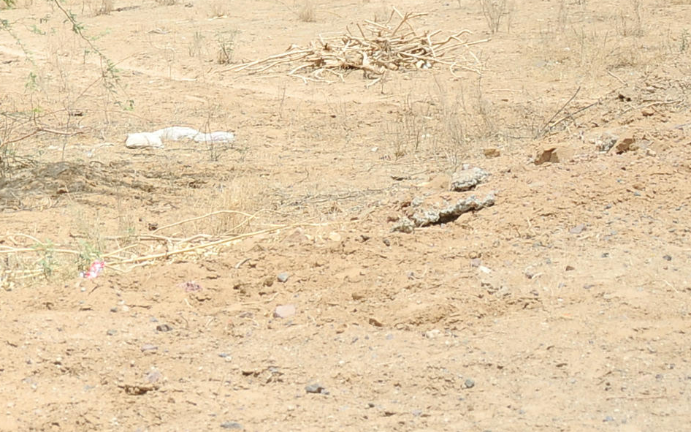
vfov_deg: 7.1
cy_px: -148
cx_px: -163
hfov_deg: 11.3
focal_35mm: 182
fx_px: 3422
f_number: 4.5
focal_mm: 35
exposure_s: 1/500
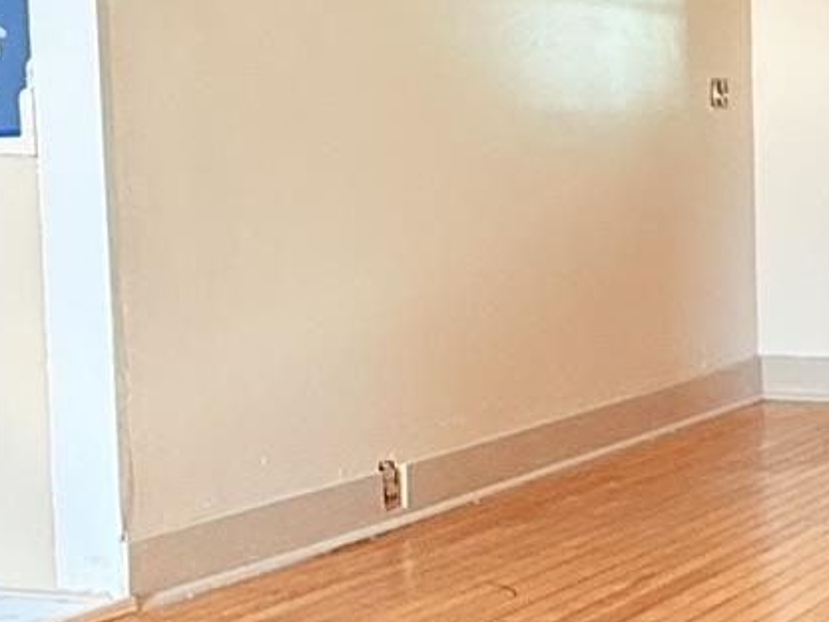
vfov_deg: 21.2
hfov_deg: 23.2
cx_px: 1216
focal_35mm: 69
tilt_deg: -2.9
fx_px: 1652
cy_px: 205
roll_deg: +0.5
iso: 500
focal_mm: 2.22
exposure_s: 1/60
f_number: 2.2
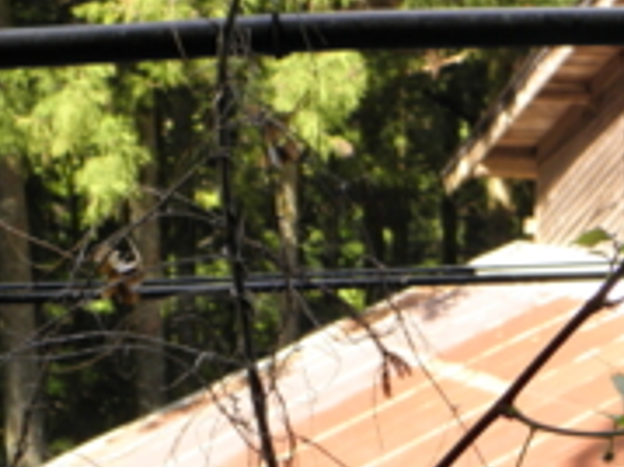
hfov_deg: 15.6
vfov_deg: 11.8
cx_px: 697
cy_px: 552
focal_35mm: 123
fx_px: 2216
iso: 100
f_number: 3.9
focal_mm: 7.9
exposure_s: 1/100
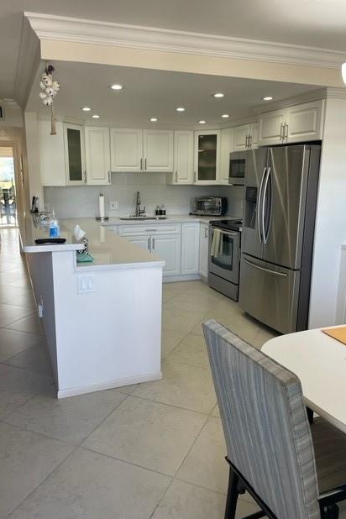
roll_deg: +0.6
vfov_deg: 65.5
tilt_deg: -9.9
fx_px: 404
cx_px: 160
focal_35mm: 28
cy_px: 257
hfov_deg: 46.4
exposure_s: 1/120
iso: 64
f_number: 1.6
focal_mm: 4.2
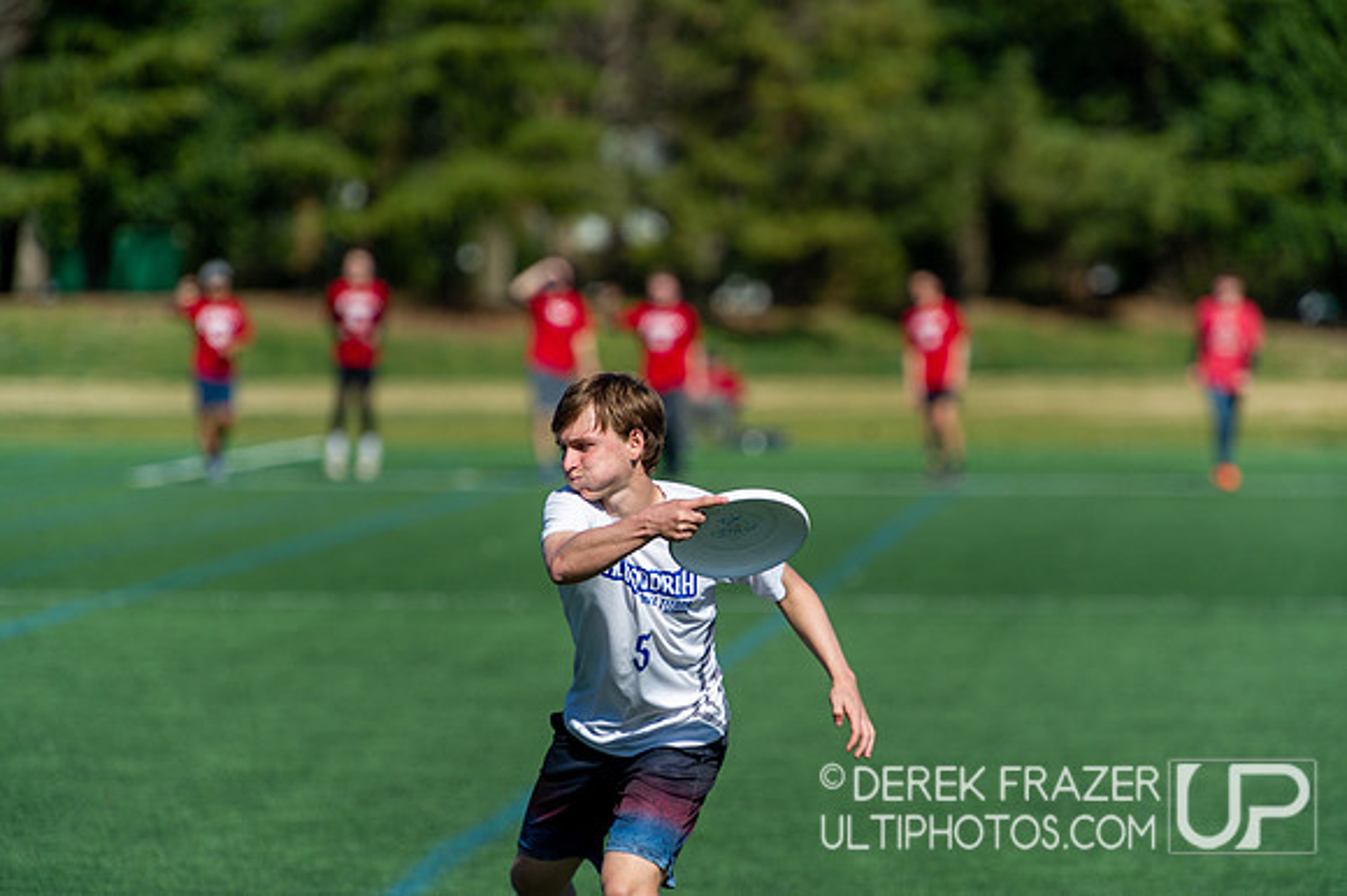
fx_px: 9722
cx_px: 674
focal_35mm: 260
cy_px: 448
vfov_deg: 5.3
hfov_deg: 7.9
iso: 250
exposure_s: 1/3200
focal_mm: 260
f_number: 4
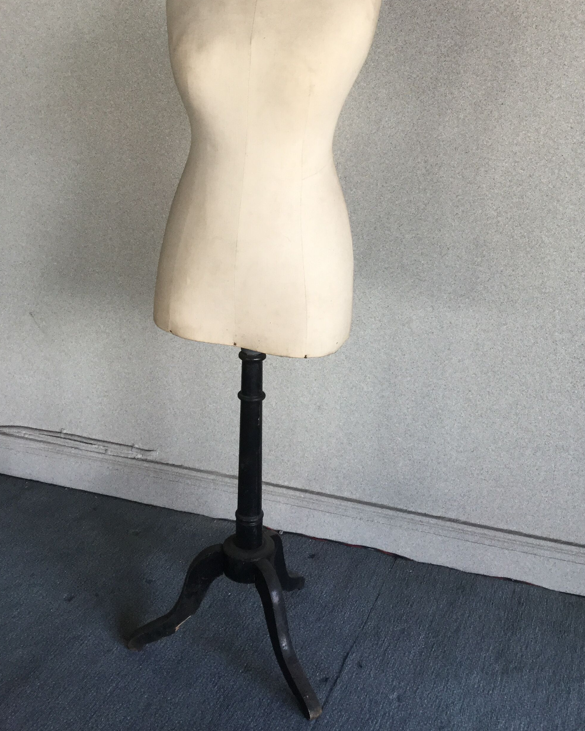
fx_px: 866
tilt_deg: -10.9
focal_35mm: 40
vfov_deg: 45.2
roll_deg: -2.2
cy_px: 253
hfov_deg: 37.3
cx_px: 297
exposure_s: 1/33
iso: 32
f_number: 2.4
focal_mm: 3.3
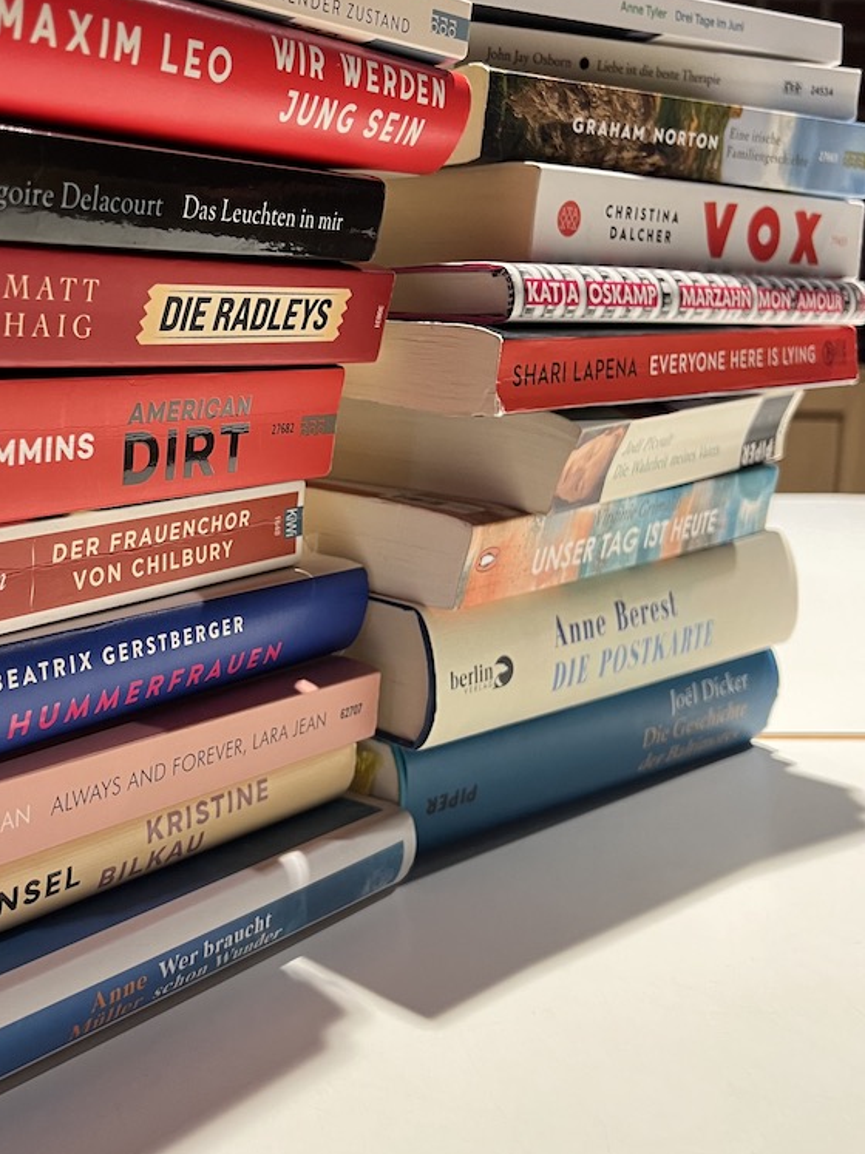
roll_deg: -1.3
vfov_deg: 47.6
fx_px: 1300
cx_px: 229
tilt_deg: -6.4
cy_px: 473
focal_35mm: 39
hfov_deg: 36.1
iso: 200
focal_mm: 5.7
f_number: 1.5
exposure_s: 1/58
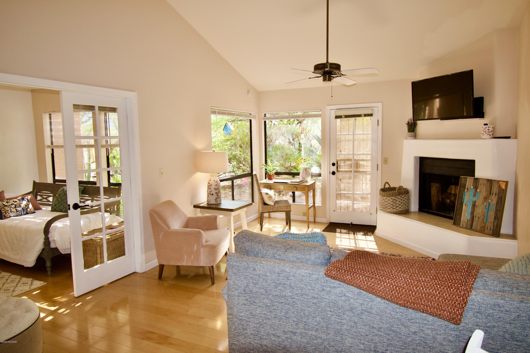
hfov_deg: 73.7
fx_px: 353
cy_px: 176
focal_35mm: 24
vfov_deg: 53.1
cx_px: 265
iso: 200
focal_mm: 16
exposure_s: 1/80
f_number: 5.3
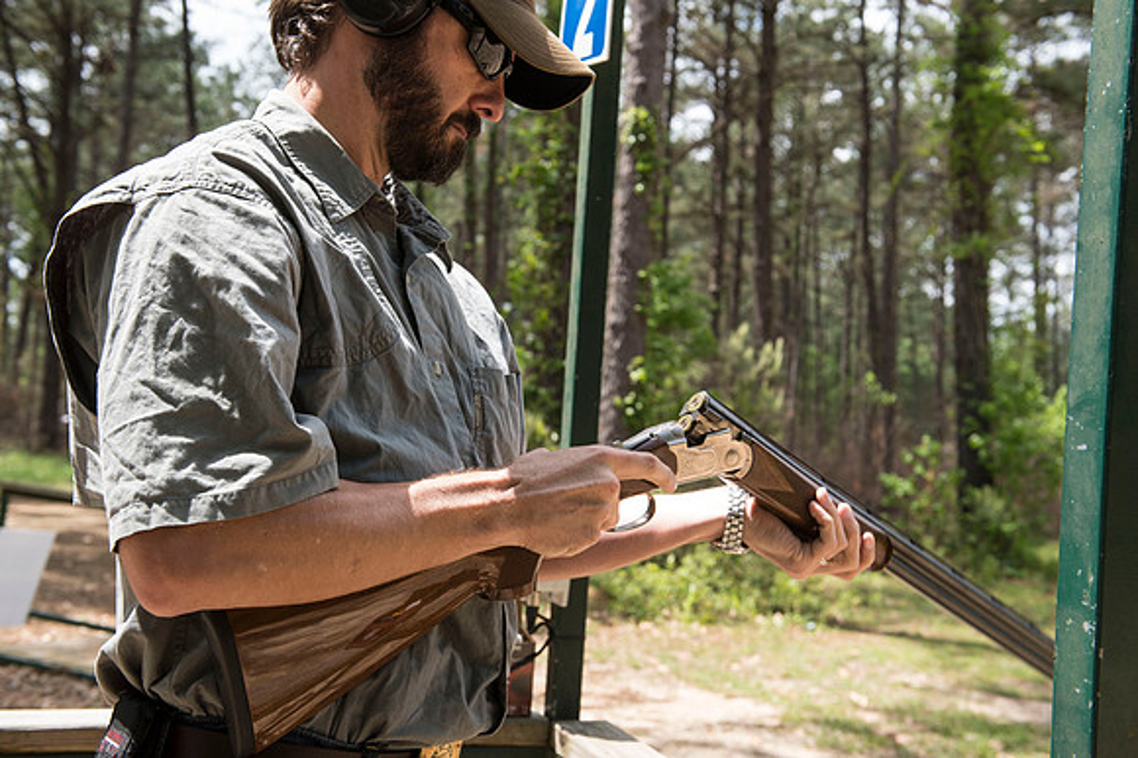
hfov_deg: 43.6
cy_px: 379
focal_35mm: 45
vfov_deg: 29.8
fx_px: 1422
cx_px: 569
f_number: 7.1
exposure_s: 1/160
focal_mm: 45
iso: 160
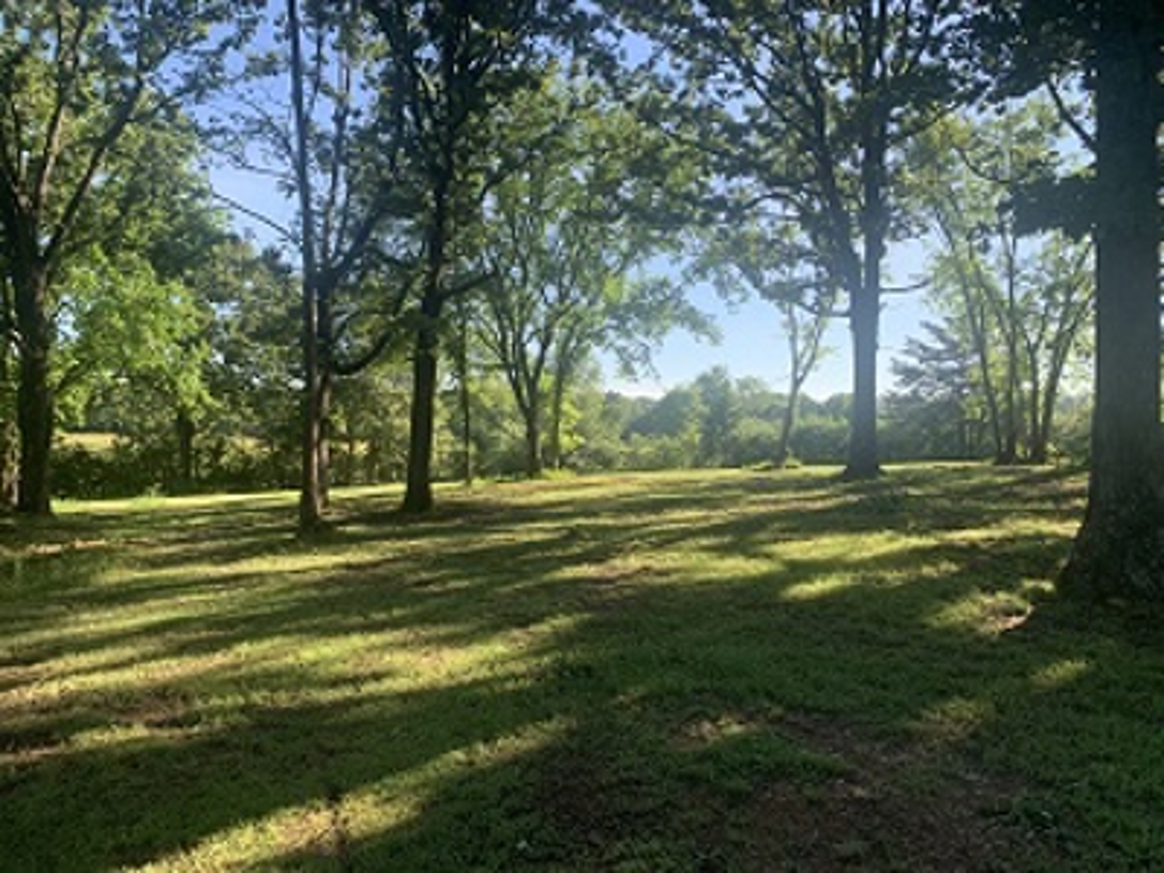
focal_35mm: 26
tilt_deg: +0.4
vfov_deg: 53.1
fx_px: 874
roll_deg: -1.5
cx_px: 582
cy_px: 436
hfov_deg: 67.3
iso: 25
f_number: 1.8
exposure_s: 1/467
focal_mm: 4.25
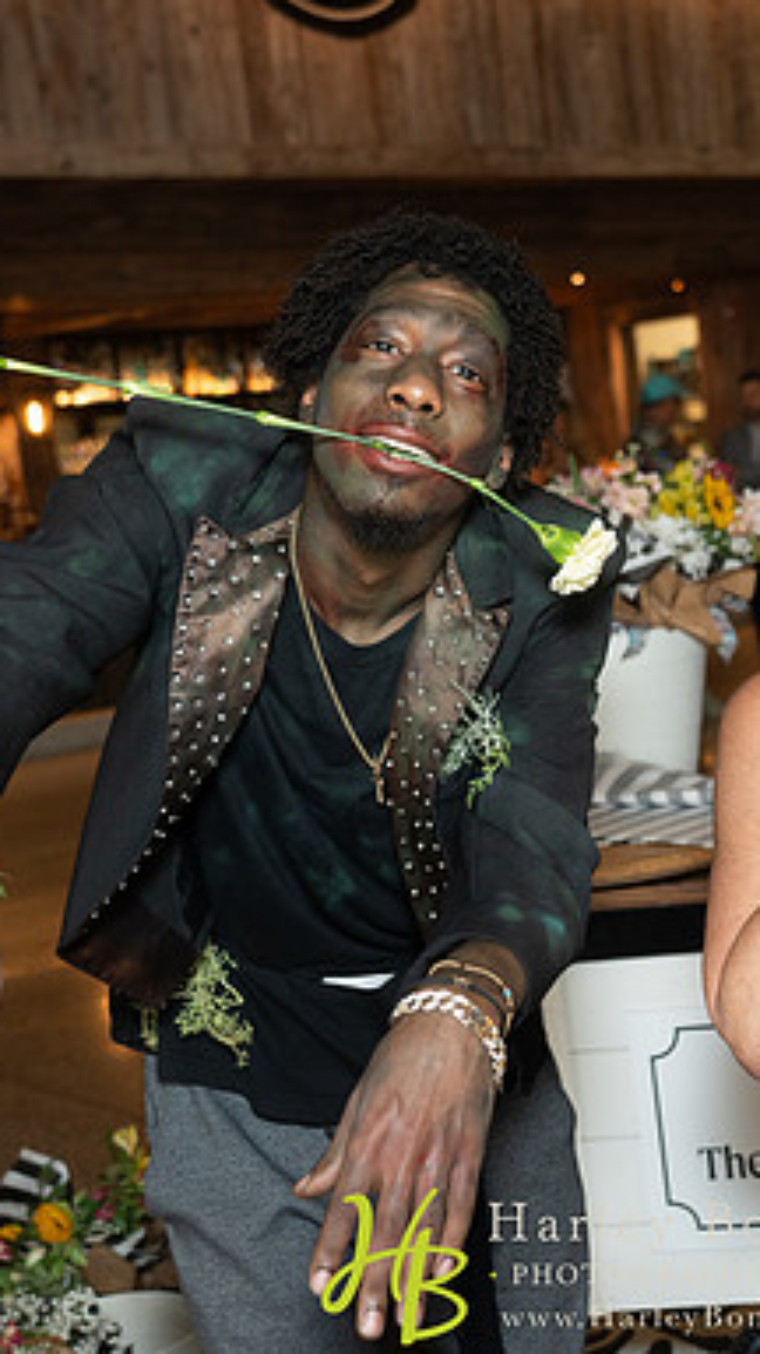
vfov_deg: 34.9
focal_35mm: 60
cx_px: 630
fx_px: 2154
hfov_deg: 19.8
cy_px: 677
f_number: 4
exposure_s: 1/100
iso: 1600
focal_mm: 38
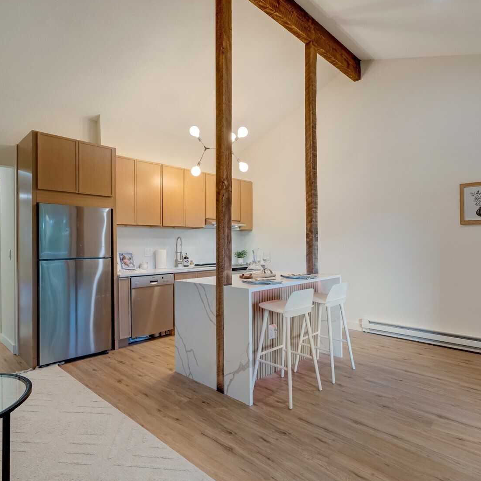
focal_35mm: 22
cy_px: 243
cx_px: 272
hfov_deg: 70.2
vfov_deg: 70.5
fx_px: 340
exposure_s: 1/200
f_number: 9
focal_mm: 16.5
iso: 400
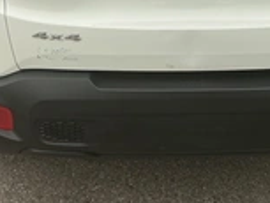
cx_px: 194
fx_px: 570
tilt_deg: -16.8
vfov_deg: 18.9
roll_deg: +0.7
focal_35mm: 73
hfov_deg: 26.4
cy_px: -51
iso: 25
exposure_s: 1/482
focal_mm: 3
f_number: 1.8
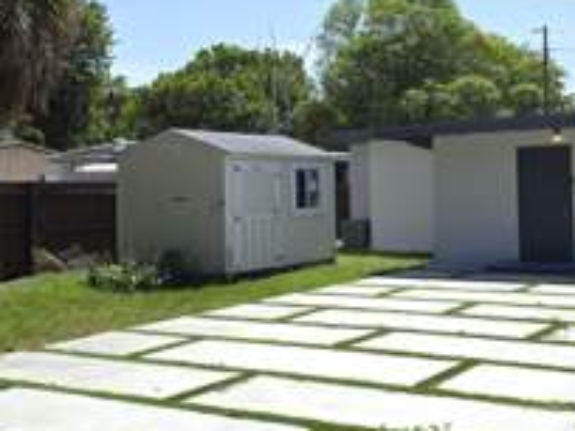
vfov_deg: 27.0
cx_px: 338
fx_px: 897
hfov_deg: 35.4
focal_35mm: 54
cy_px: 182
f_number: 1.7
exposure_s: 1/7626
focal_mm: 6.3
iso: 80
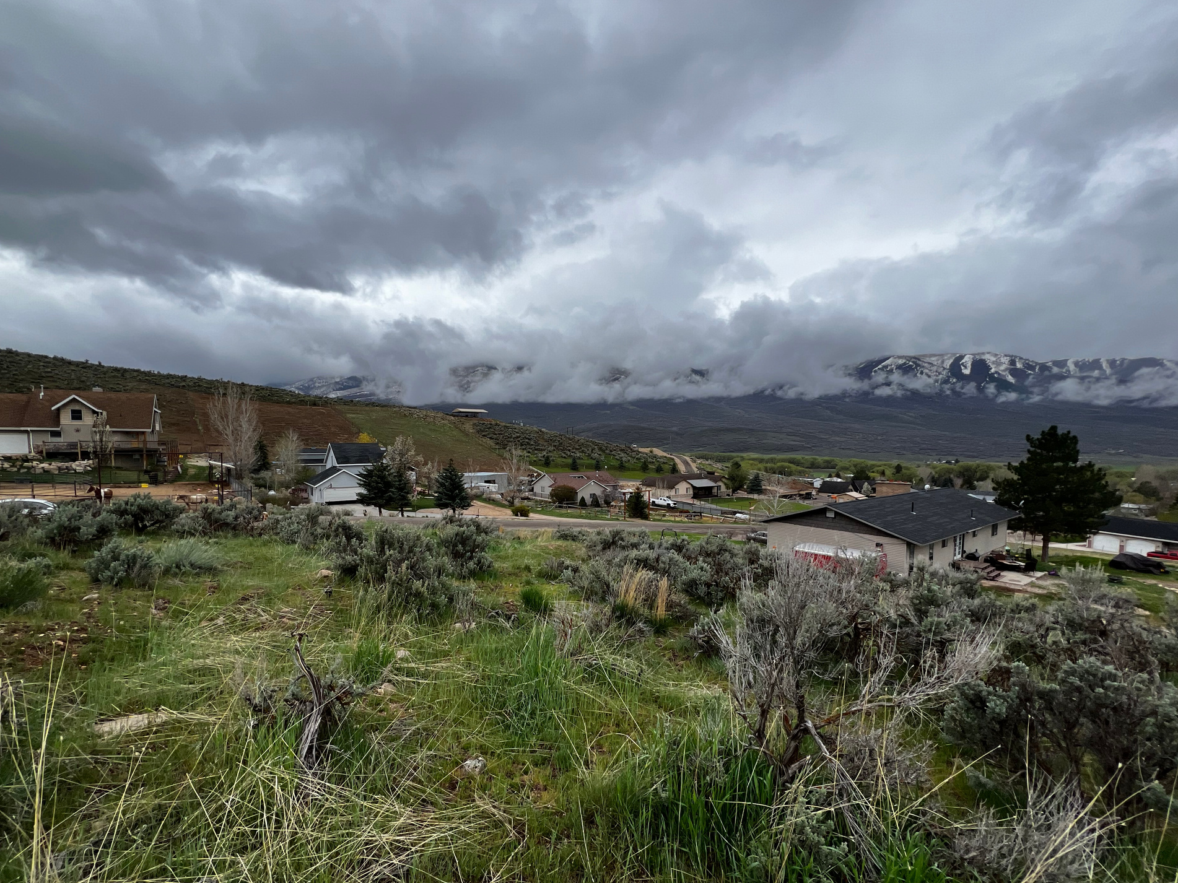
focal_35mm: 14
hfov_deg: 102.0
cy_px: 474
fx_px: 476
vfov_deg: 85.5
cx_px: 562
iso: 32
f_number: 1.8
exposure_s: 1/1292
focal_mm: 1.57
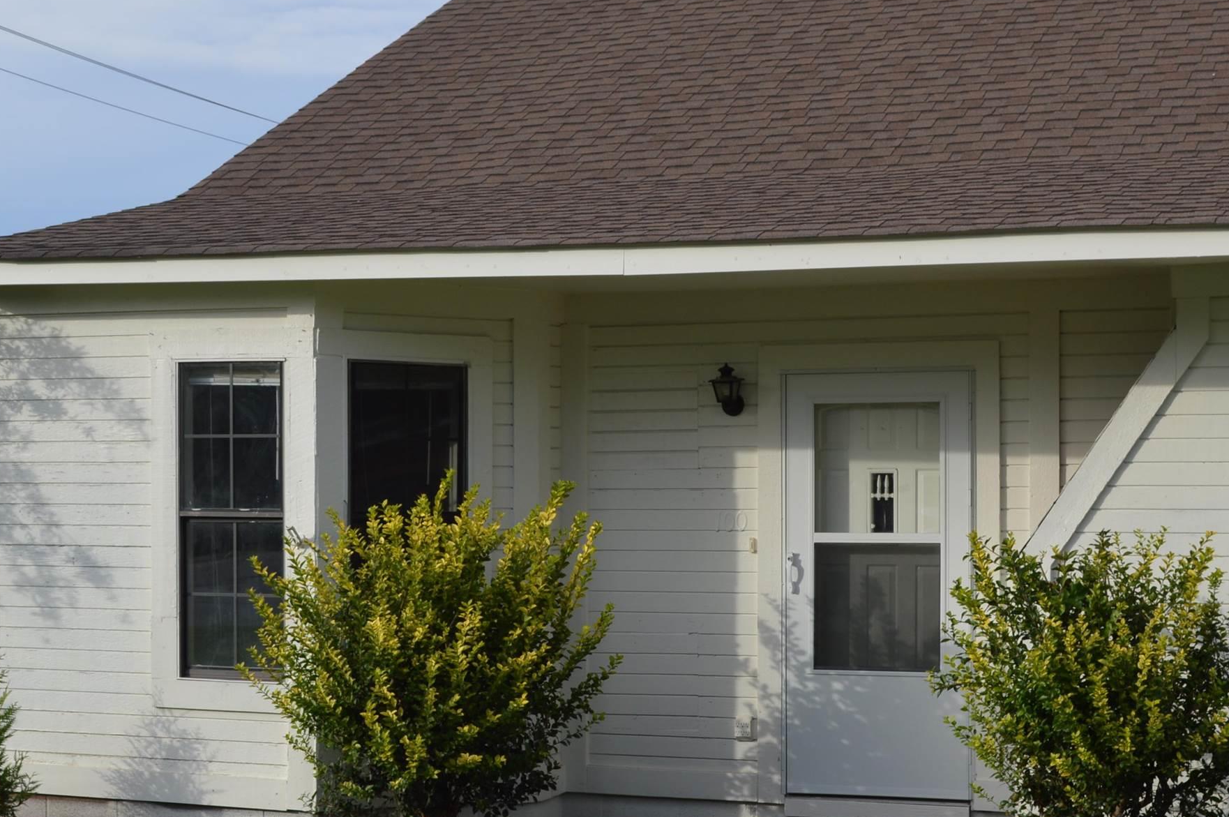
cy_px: 523
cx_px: 659
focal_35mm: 68
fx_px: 2319
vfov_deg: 19.9
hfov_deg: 29.7
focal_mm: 26
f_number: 7.1
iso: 100
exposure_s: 1/200
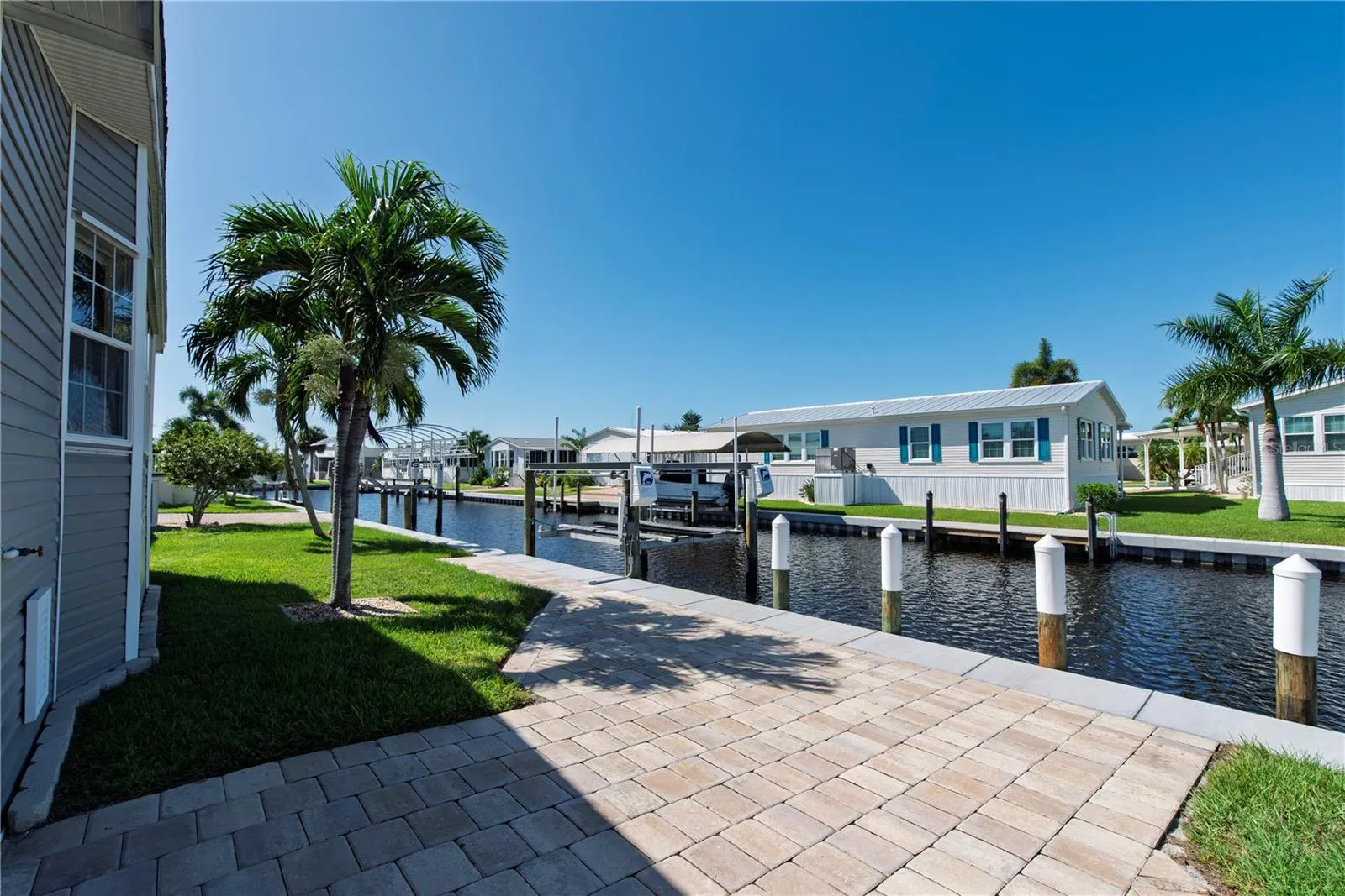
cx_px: 672
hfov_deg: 100.4
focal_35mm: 15
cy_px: 448
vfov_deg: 77.3
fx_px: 560
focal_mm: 15
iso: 100
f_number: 8
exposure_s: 1/250
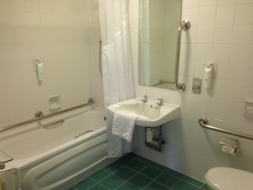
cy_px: 95
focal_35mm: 34
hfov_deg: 54.0
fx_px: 248
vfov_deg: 41.8
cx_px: 123
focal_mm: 4.12
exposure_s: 1/20
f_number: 2.4
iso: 200
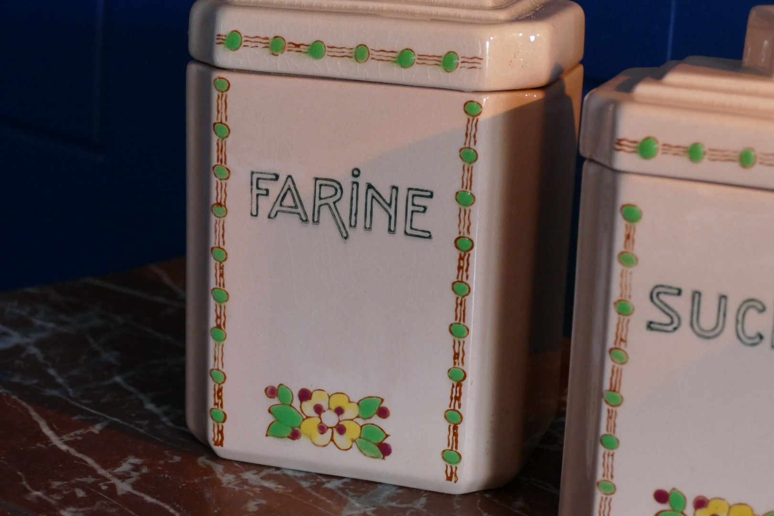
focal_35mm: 87
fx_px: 1870
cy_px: 258
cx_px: 387
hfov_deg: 23.4
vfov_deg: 15.7
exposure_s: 1/60
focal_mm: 31.83
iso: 1600
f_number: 3.8
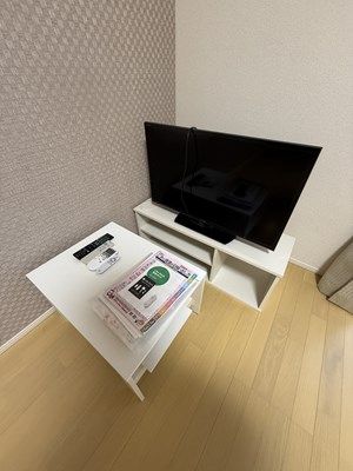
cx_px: 176
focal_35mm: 14
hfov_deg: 85.7
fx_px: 190
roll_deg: +1.3
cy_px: 236
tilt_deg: -40.0
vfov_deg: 102.1
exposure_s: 1/50
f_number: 2.2
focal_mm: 2.22
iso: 200
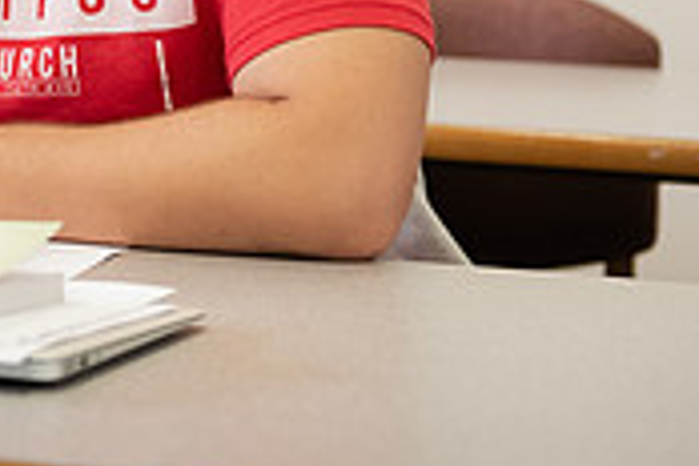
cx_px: -153
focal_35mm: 183
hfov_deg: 11.0
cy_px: -247
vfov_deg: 7.4
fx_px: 3553
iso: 1250
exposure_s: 1/200
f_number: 3.2
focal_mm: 55
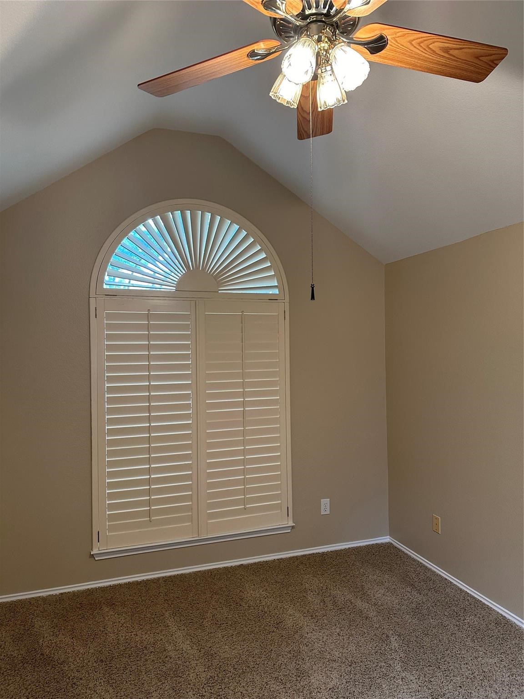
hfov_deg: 56.8
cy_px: 350
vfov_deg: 71.6
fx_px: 484
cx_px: 262
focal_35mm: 24
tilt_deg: +0.7
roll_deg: +2.0
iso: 200
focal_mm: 6.86
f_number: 1.78
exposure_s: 1/60
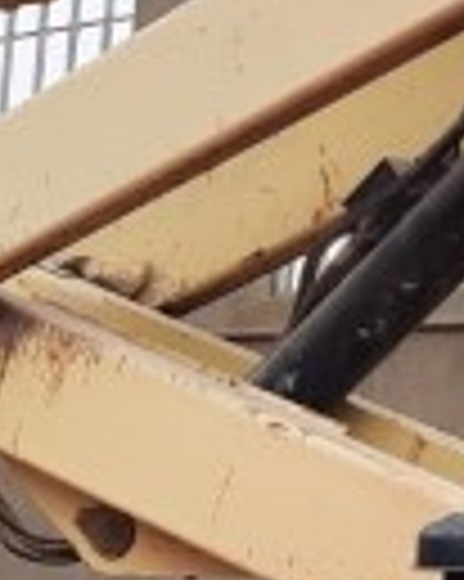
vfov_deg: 11.1
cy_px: 1034
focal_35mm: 162
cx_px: -719
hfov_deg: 8.5
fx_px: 2784
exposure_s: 1/379
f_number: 2
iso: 32
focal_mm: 4.6
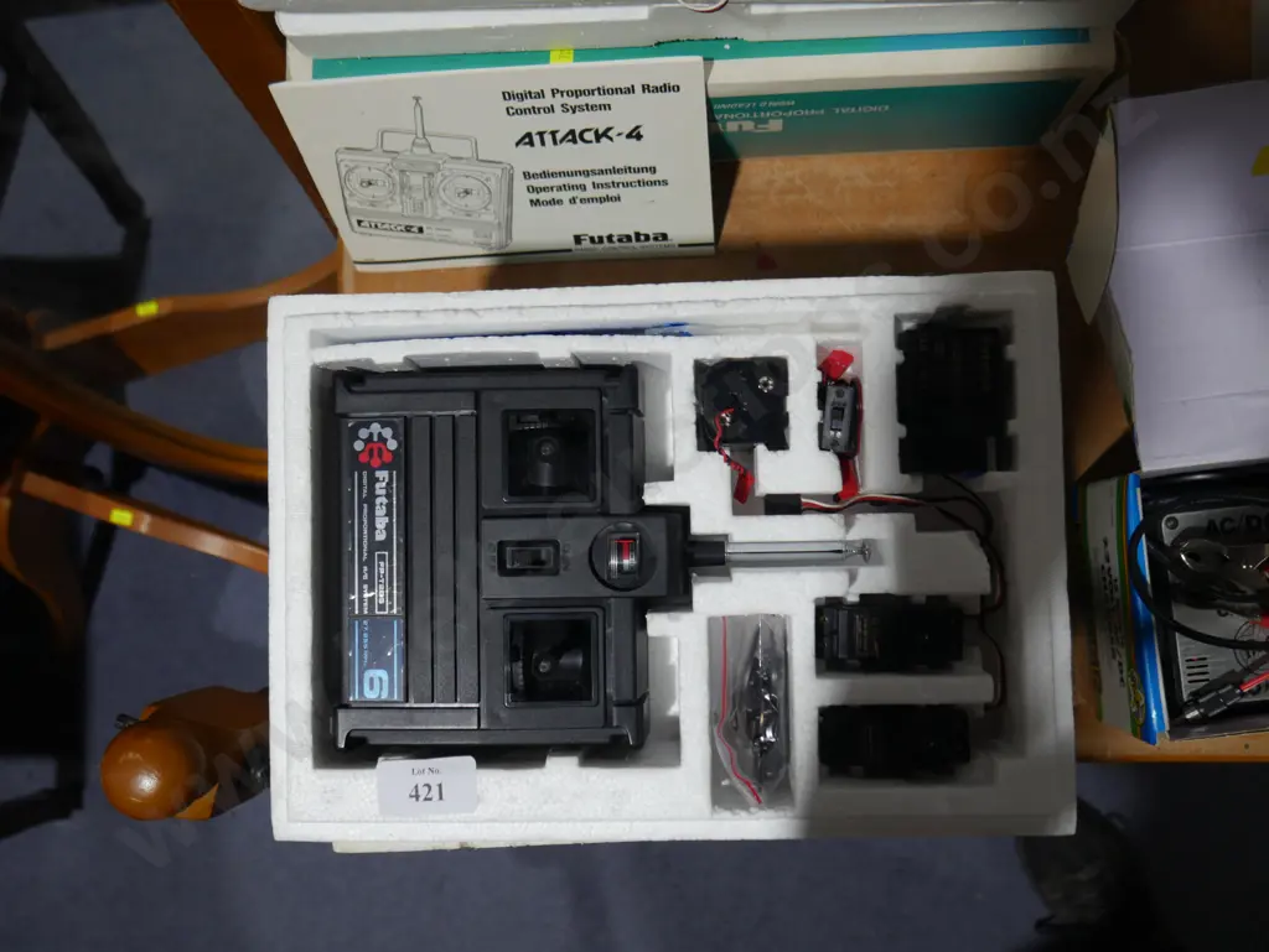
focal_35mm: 34
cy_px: 476
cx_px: 634
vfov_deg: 41.8
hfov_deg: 53.9
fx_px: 1247
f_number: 4
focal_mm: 17
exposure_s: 1/100
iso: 200
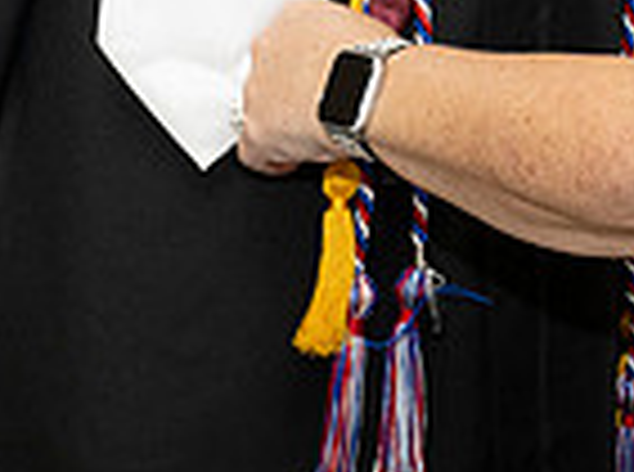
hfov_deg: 10.2
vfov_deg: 7.3
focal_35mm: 194
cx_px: 583
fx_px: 3544
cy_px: -508
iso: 800
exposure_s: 1/80
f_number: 5.6
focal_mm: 42
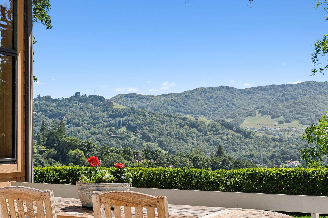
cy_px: 145
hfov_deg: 30.9
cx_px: 126
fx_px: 592
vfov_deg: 20.8
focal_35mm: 65
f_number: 16
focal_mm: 48
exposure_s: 1/400
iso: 250
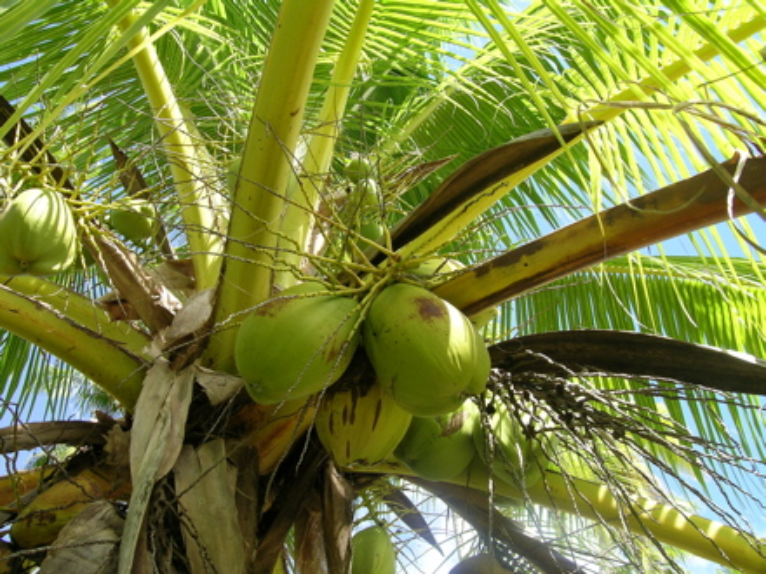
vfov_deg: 45.4
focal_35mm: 31
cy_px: 287
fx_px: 686
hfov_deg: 58.4
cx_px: 383
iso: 50
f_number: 4.6
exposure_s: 1/116
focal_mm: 6.5
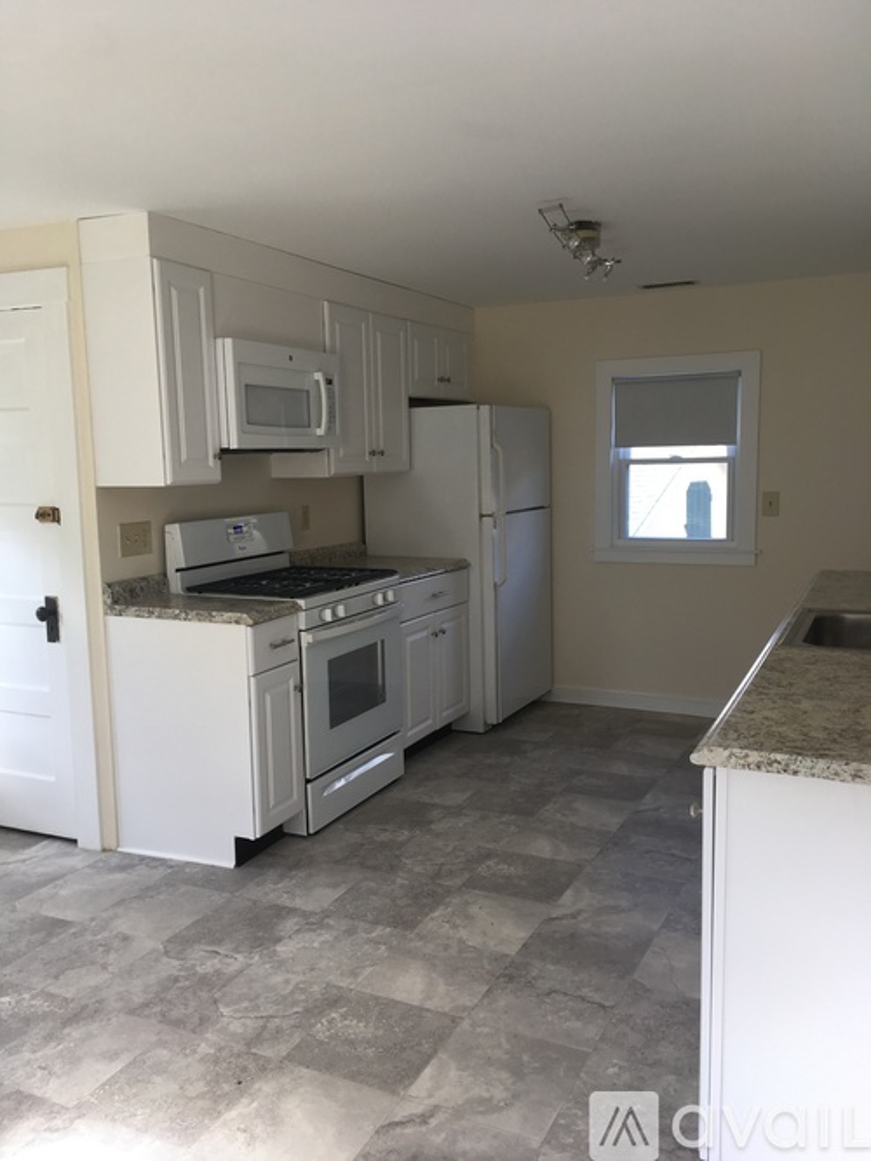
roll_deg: +1.4
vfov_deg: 61.7
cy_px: 580
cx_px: 436
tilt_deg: -8.3
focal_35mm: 29
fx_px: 973
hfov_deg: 48.2
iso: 25
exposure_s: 1/60
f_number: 2.2
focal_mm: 4.15
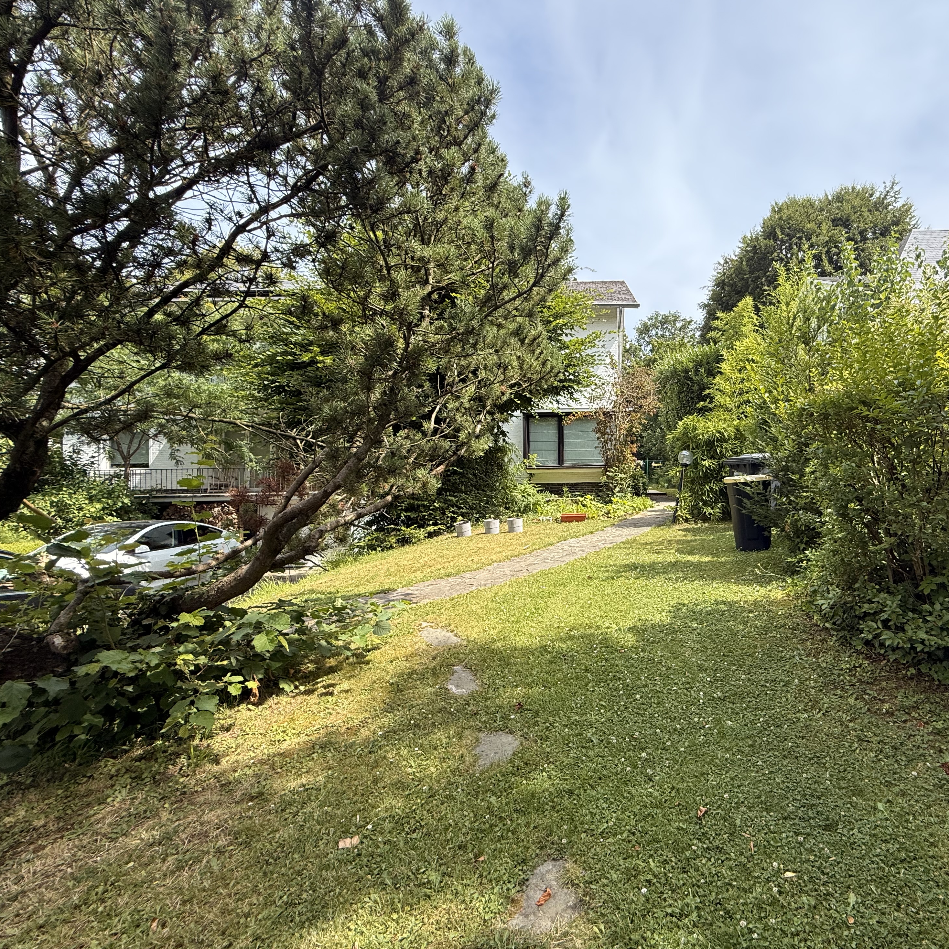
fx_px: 527
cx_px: 606
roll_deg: +0.3
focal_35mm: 17
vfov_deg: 84.0
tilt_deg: +2.0
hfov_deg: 82.0
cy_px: 470
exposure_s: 1/820
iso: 64
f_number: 2.2
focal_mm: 2.22
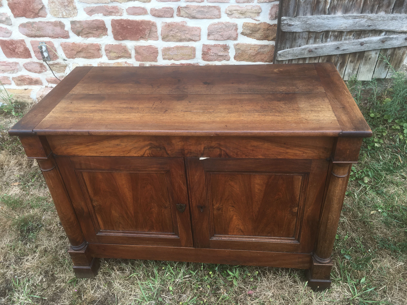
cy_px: 152
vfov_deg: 48.2
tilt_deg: -38.5
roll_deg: +1.0
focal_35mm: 29
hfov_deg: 61.7
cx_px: 204
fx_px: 341
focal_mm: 4.15
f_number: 2.2
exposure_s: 1/146
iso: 25
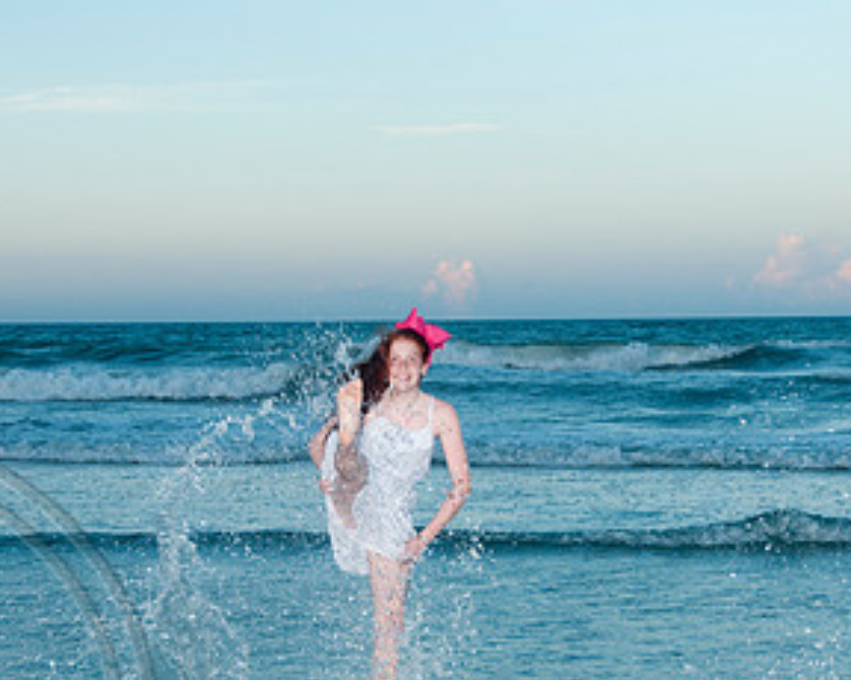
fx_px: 2567
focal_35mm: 102
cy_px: 439
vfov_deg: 15.1
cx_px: 387
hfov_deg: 18.8
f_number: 5
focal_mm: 36
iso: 100
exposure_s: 1/200
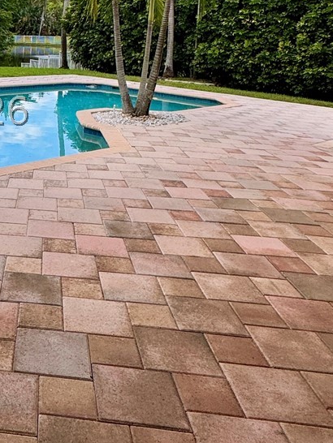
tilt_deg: -9.9
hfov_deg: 31.7
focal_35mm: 41
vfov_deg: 44.3
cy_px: 111
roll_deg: -1.6
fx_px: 525
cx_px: -19
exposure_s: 1/565
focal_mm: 2.22
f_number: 2.2
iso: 40
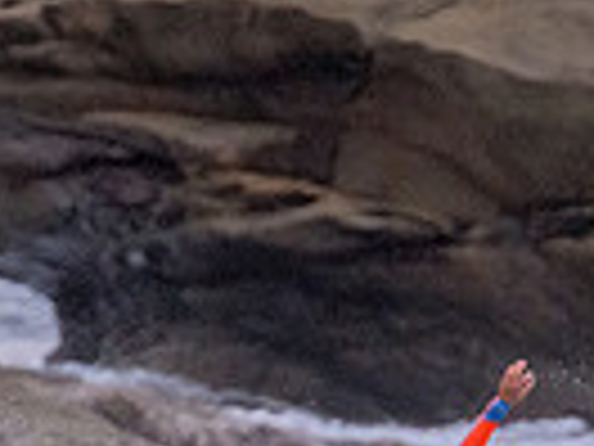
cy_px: 795
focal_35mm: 3377
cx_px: 500
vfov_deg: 0.4
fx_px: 57948
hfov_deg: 0.6
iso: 5600
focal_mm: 800
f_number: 11
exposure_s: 1/320
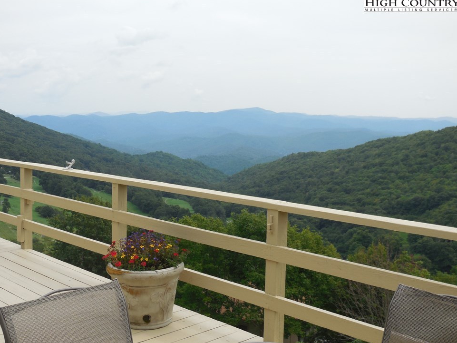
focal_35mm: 49
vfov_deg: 29.7
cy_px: 170
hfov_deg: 38.9
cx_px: 217
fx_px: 647
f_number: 3.8
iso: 125
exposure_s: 1/1000
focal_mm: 8.2
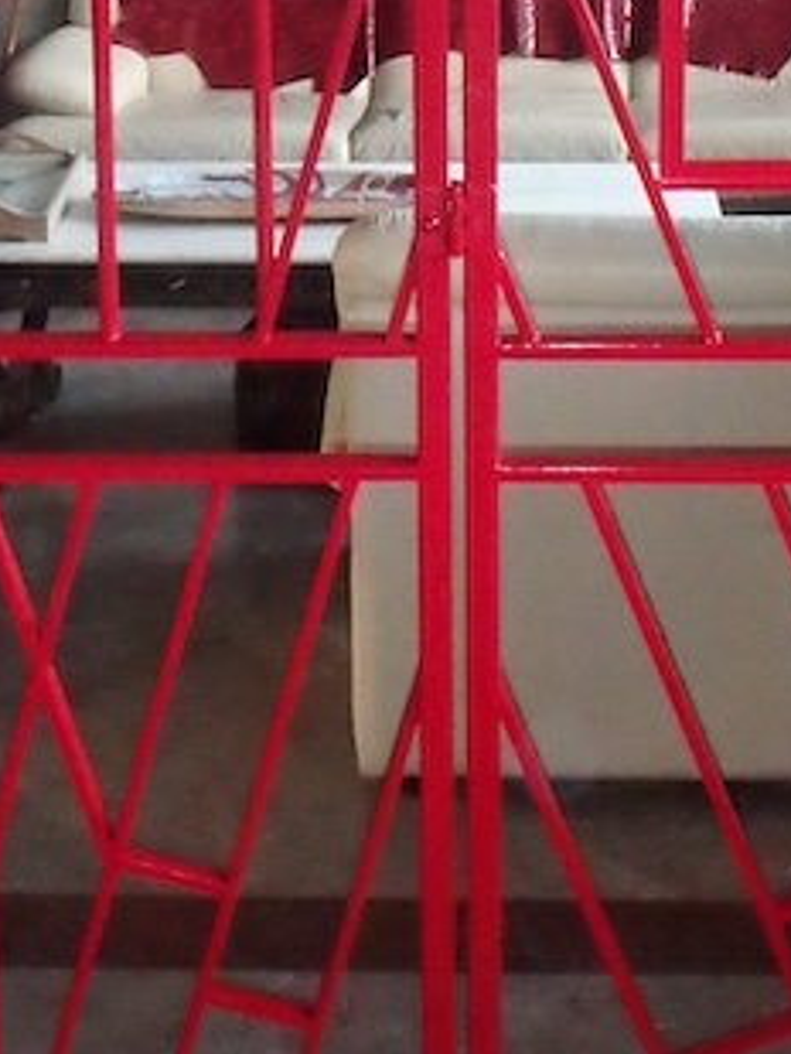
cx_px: 566
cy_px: -61
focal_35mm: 74
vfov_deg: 24.8
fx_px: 2253
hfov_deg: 19.8
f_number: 3.5
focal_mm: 3.7
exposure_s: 1/30
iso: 800
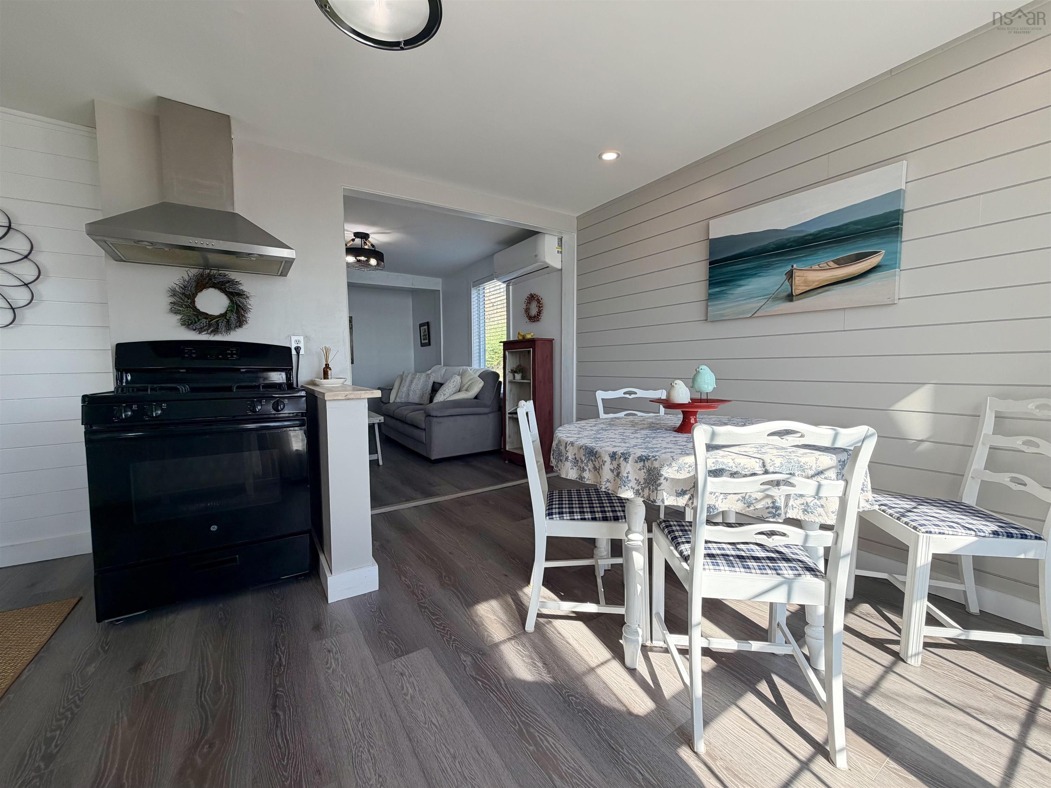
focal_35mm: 14
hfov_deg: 102.1
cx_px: 526
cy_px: 394
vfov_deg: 85.7
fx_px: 425
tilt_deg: -3.6
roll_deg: +1.6
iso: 50
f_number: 2.2
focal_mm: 2.22
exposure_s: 1/233
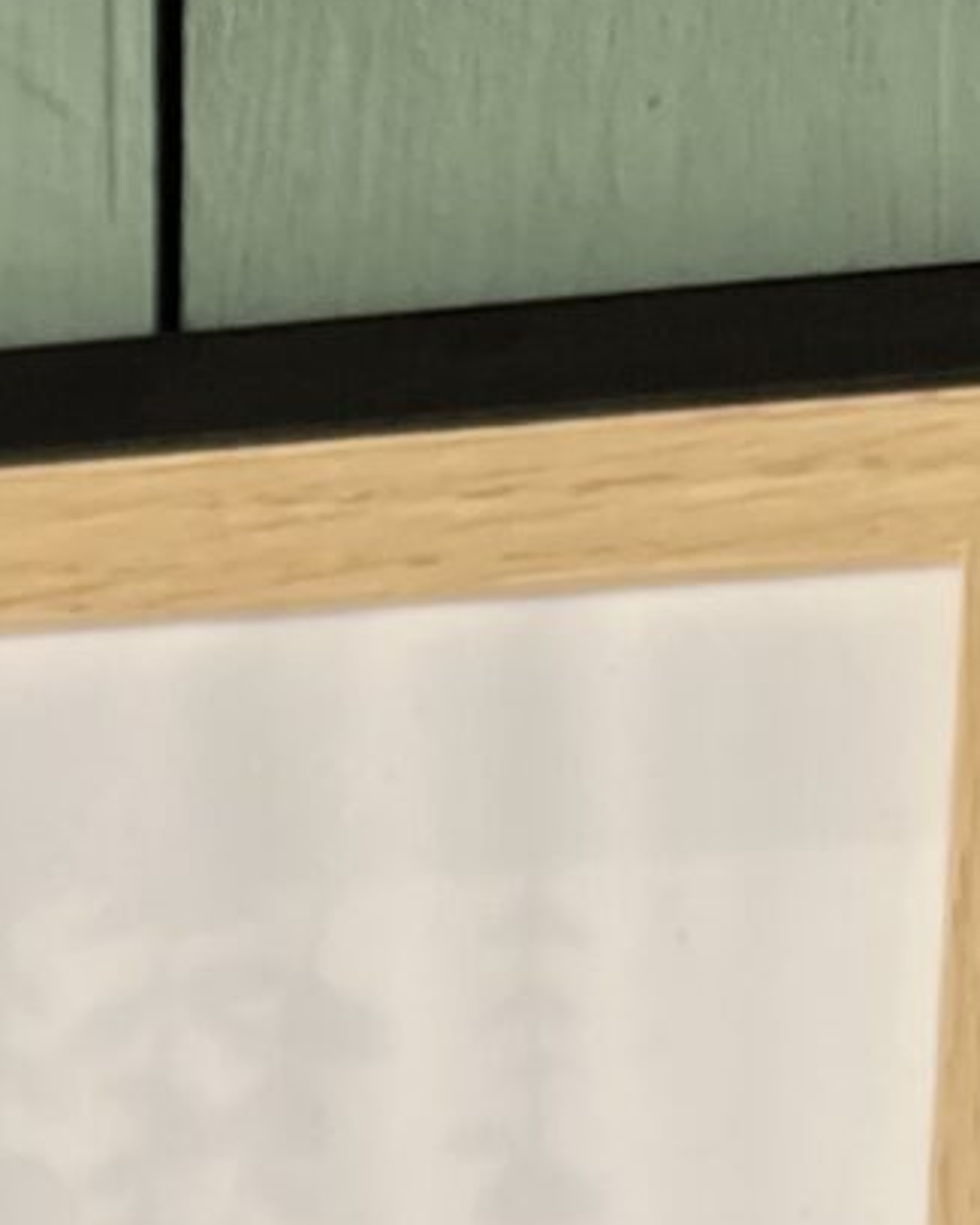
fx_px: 4639
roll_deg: +3.1
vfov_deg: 12.6
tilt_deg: -14.6
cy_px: 2661
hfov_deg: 11.5
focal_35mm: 128
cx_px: -582
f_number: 1.6
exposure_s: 1/121
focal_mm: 5.1
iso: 125
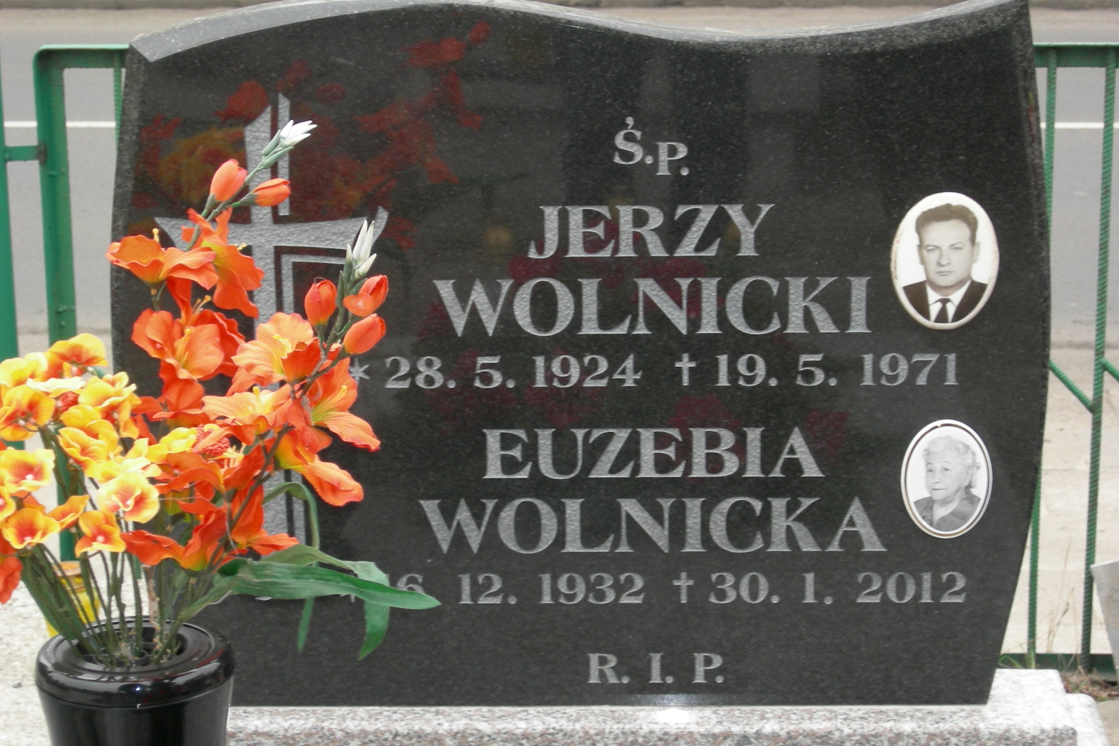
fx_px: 3139
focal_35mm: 101
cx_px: 560
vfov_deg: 13.6
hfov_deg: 20.2
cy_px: 373
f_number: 4.4
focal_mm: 20.2
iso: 88
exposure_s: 1/60.3
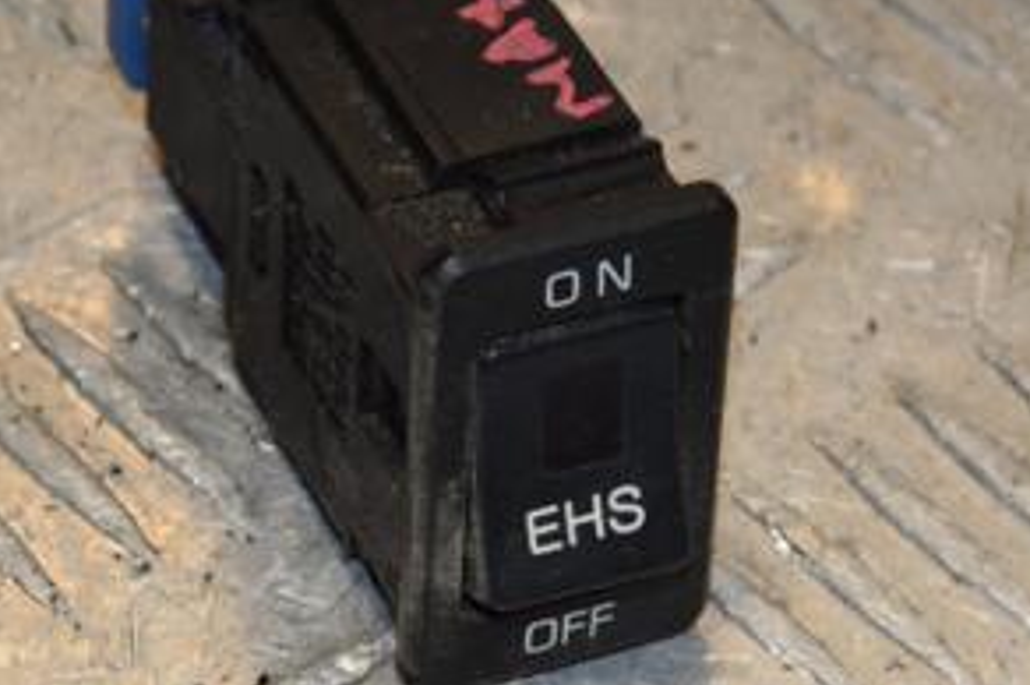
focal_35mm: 324
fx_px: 9260
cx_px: 547
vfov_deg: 4.2
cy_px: 272
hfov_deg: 6.4
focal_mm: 105
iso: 800
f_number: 11
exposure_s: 1/200
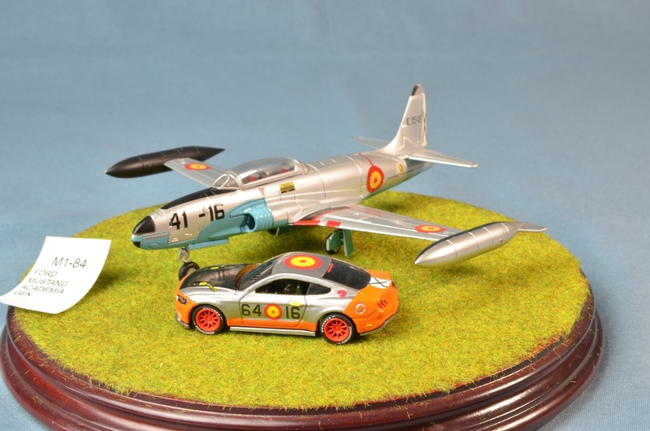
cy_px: 216
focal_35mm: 75
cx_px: 325
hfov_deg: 27.0
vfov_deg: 18.1
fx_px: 1351
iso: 200
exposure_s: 1/1.6
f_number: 20
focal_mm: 50
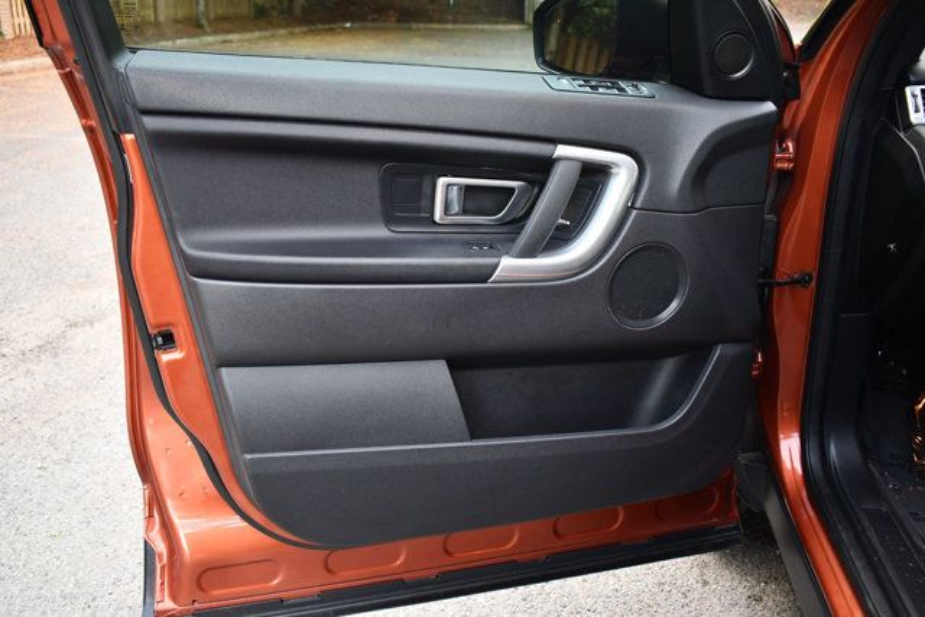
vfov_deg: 40.0
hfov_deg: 57.2
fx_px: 848
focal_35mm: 33
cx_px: 462
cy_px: 308
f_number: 3.8
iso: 800
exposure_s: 1/200
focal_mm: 22
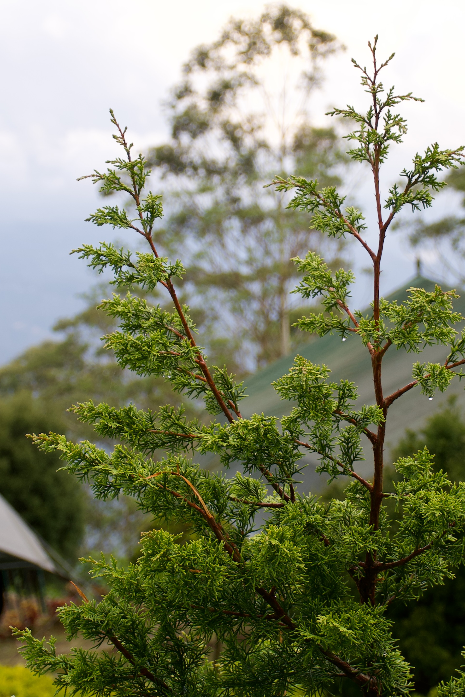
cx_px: 300
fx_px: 1918
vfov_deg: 20.6
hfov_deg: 13.8
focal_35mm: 99
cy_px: 285
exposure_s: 1/200
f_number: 4
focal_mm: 32
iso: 100
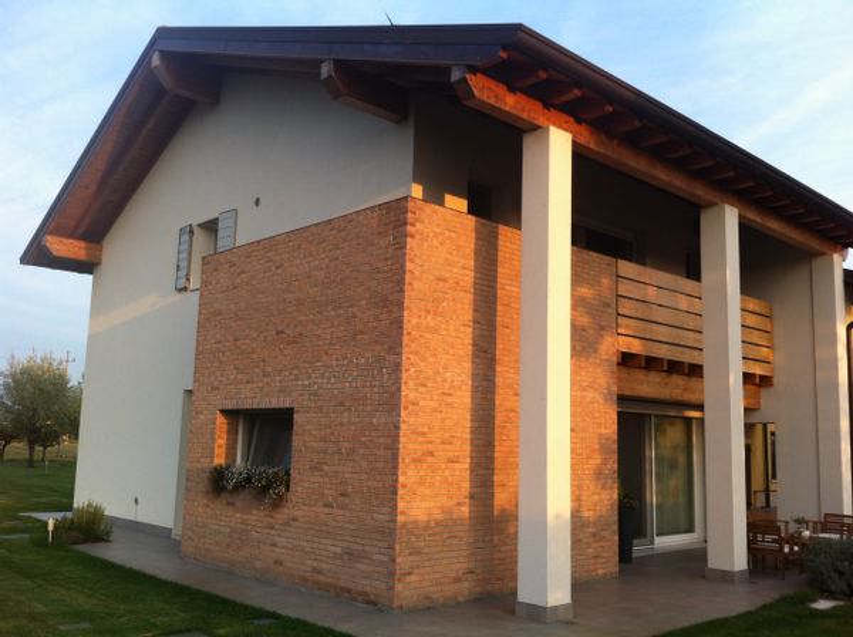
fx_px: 861
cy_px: 318
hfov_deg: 52.7
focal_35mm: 35
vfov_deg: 40.6
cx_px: 426
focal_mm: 3.85
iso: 80
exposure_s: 1/135
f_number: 2.8
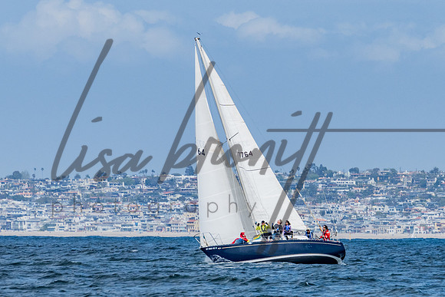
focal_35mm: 460
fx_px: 5687
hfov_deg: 4.5
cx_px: 291
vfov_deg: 3.0
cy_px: 112
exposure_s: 1/2500
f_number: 6.3
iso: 200
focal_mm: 200
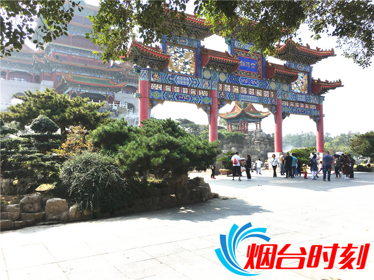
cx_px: 187
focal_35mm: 29
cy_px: 140
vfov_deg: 48.2
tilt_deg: +4.1
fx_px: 313
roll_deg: -0.5
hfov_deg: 61.7
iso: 25
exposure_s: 1/1425
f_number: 2.2
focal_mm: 4.15
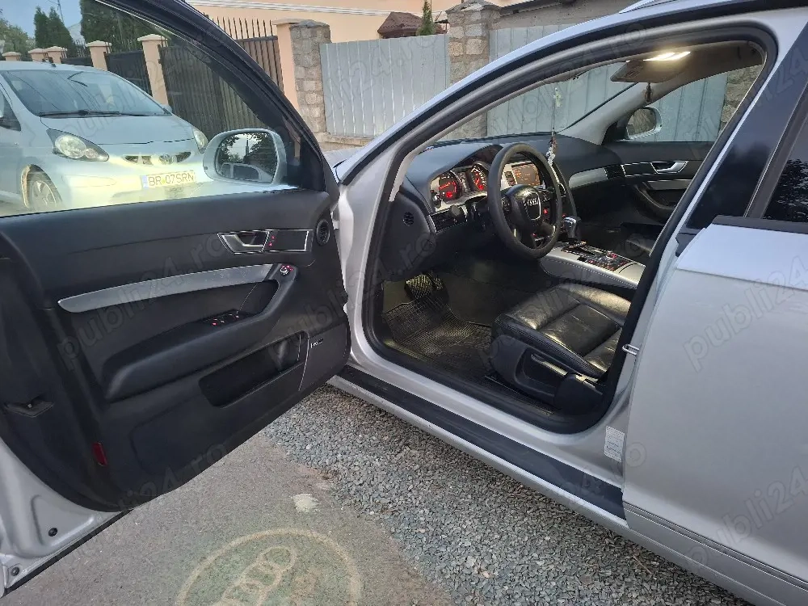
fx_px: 537
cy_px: 303
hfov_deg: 73.9
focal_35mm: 23
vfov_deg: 58.9
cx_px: 404
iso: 400
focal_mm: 5.54
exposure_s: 1/25
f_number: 1.8
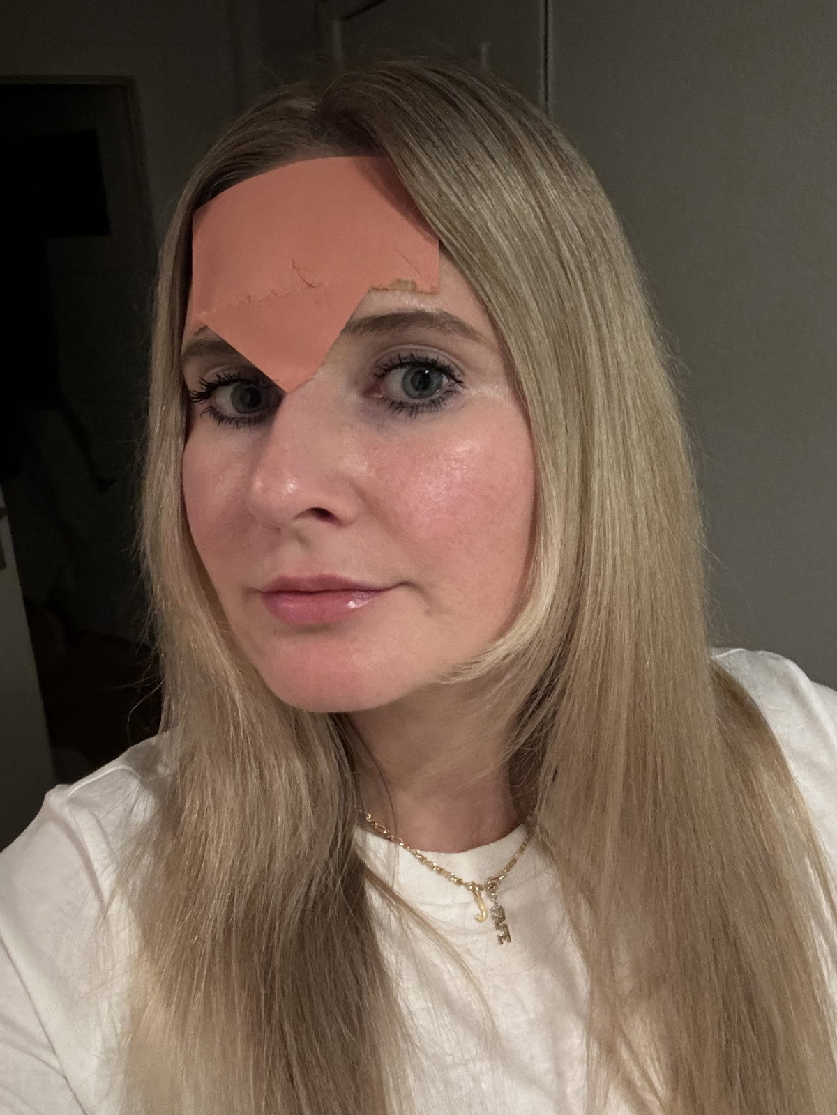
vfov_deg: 60.0
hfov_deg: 46.8
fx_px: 967
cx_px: 418
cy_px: 558
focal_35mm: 30
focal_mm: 2.7
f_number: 1.9
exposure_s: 1/17
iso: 800
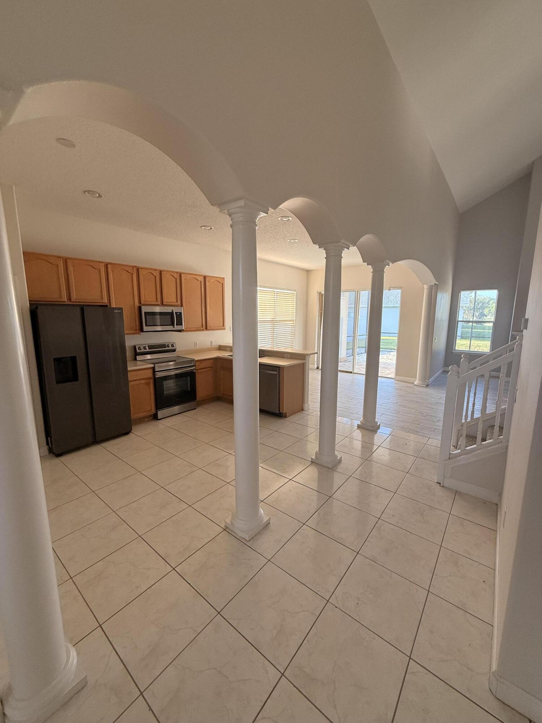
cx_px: 271
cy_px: 362
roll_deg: -1.1
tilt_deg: -8.9
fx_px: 292
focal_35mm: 14
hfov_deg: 85.7
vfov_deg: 102.1
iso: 100
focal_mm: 2.22
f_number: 2.2
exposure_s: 1/99
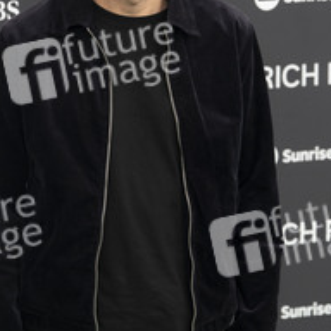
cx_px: 141
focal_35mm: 211
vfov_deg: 8.3
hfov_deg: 8.3
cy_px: 150
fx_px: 2283
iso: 400
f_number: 4.5
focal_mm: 119
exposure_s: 1/200
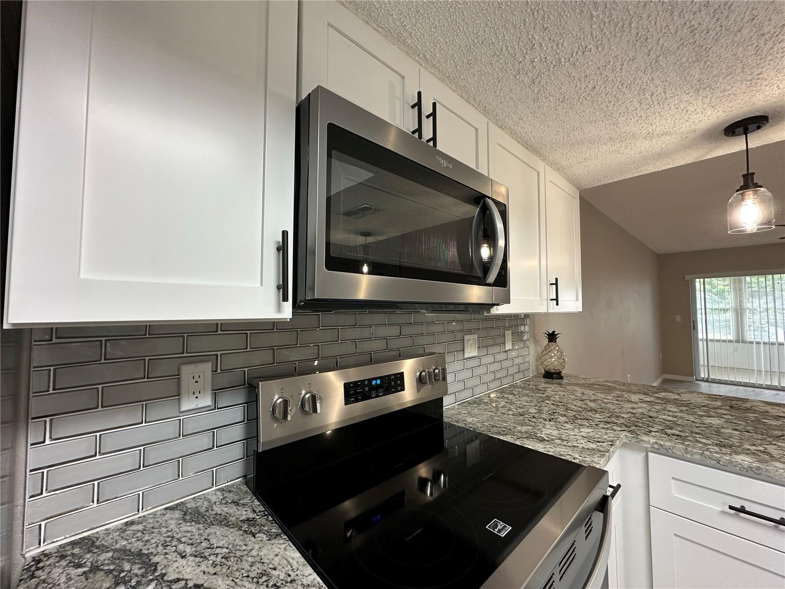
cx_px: 392
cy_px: 294
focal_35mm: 14
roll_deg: -0.1
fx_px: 317
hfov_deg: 102.1
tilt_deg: +2.1
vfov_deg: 85.7
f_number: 2.2
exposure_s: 1/60
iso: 200
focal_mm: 2.22
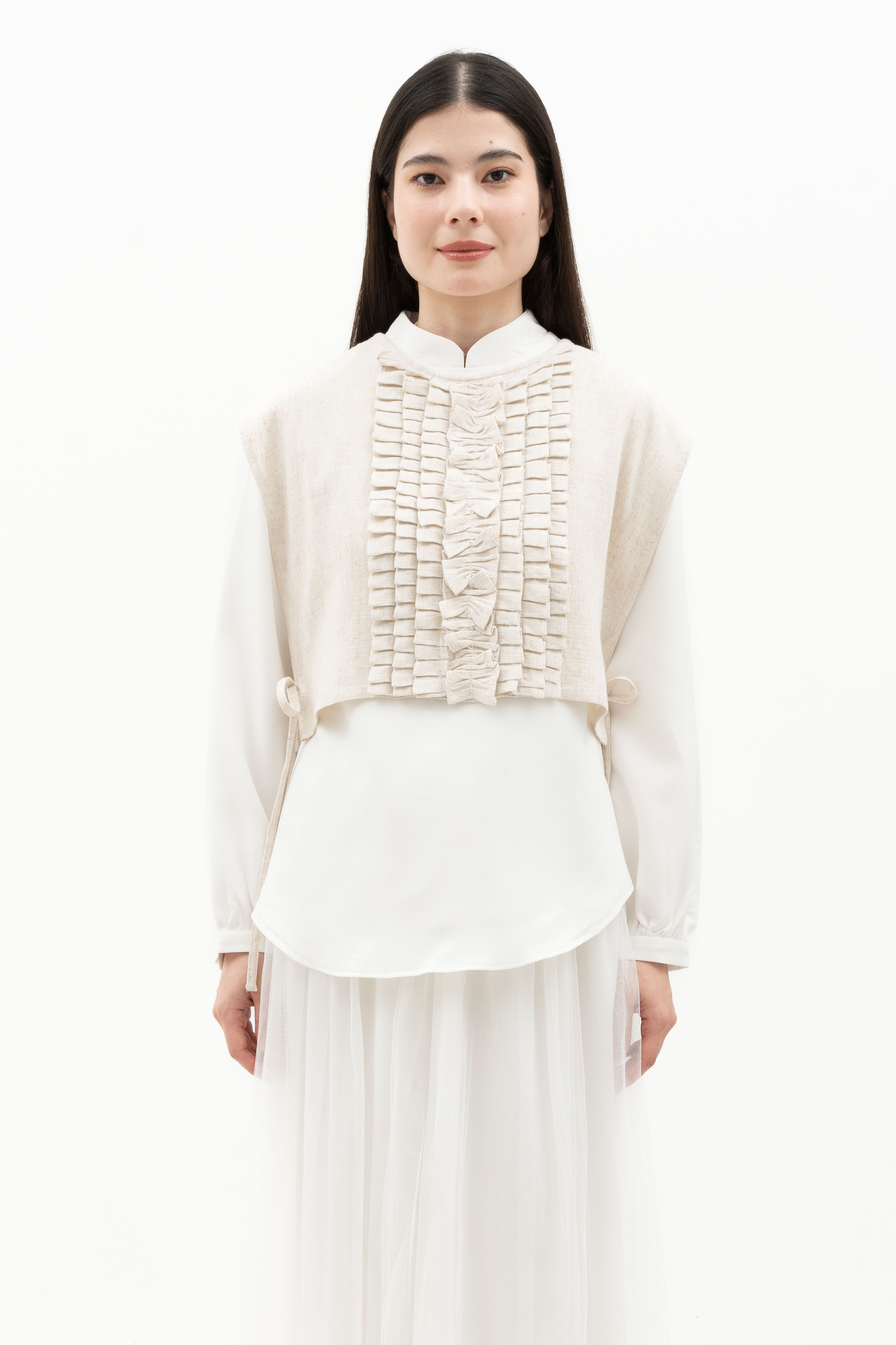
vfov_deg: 48.5
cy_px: 672
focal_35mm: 40
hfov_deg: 33.4
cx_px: 448
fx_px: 1493
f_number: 11
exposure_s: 1/160
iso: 100
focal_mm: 40
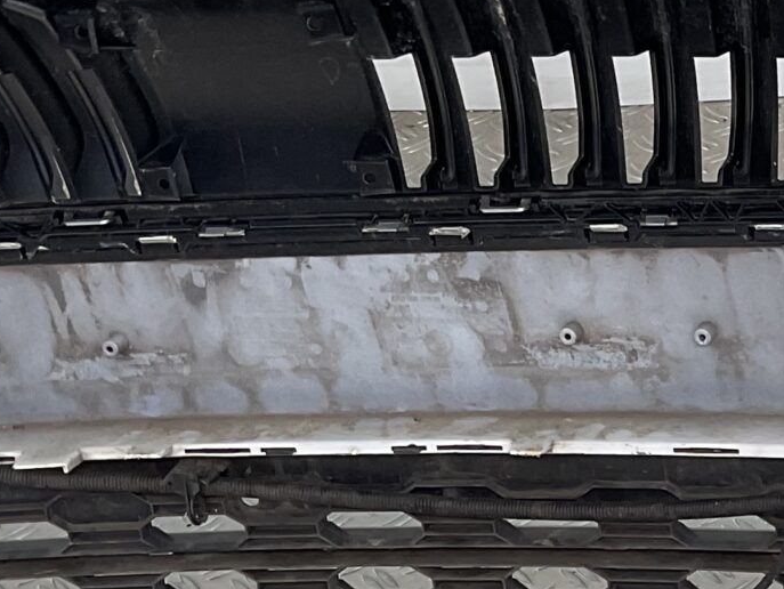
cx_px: 1133
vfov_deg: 13.4
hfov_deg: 16.7
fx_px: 2447
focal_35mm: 108
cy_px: 663
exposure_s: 1/209
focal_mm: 3
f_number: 1.8
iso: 16
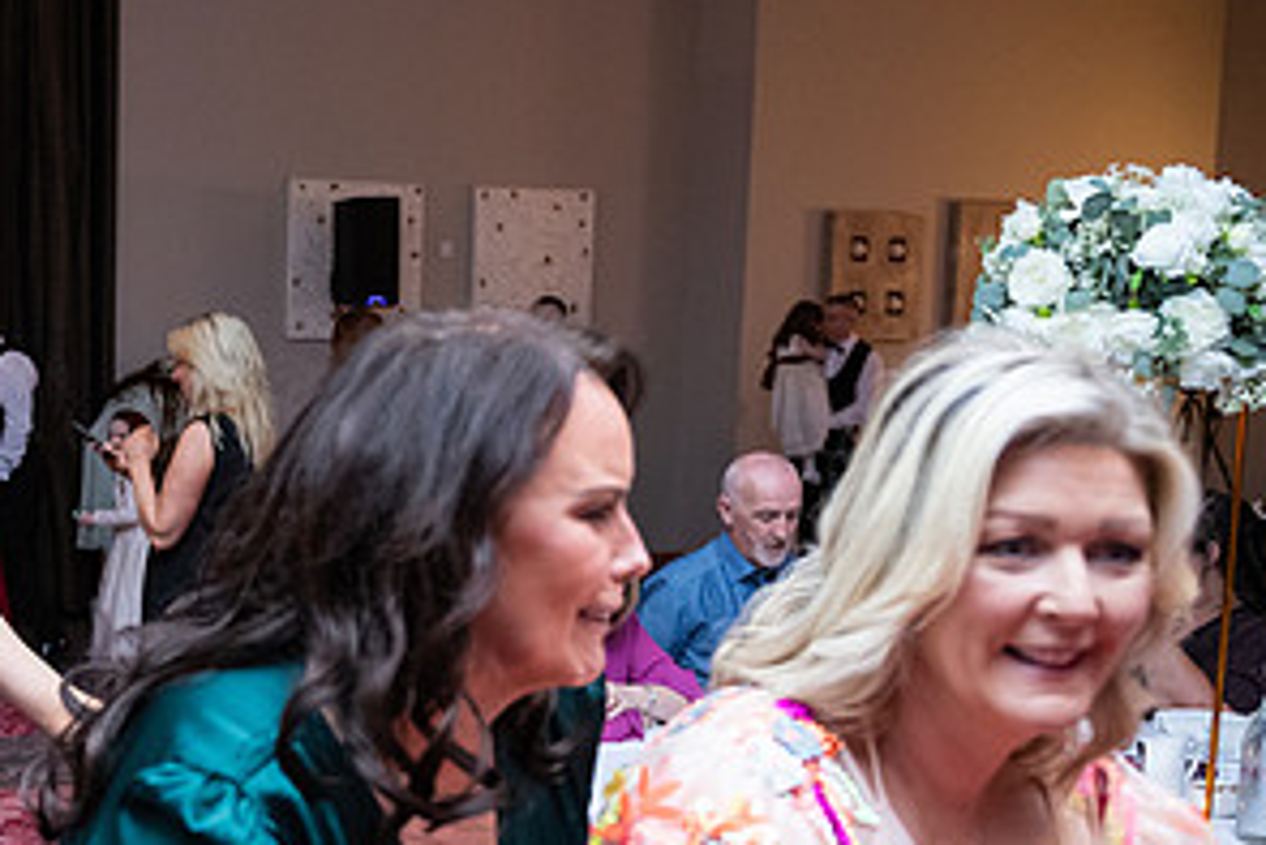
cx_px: 73
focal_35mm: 53
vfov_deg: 25.4
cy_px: 568
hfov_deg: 34.9
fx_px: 1865
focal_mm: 27
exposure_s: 1/160
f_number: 3.5
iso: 1250
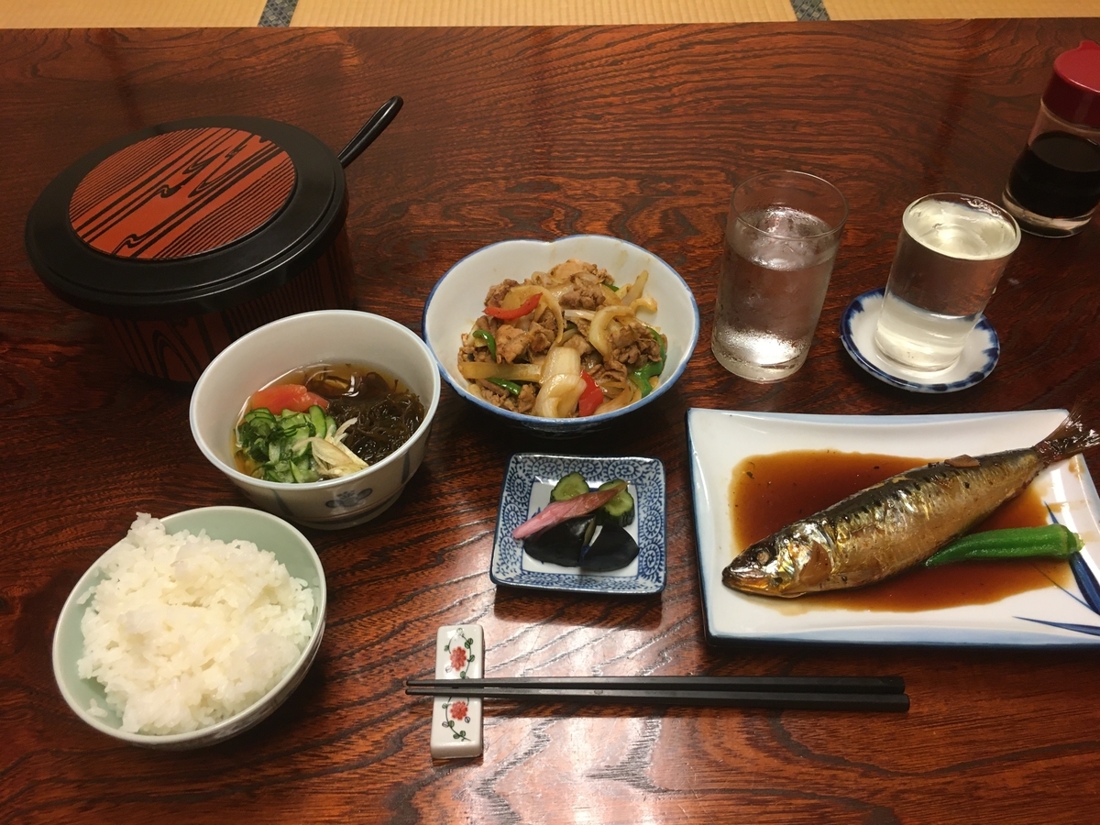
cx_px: 550
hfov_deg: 61.7
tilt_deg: -48.5
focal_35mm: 29
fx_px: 922
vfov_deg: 48.2
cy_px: 412
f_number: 2.2
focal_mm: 4.15
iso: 125
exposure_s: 1/33
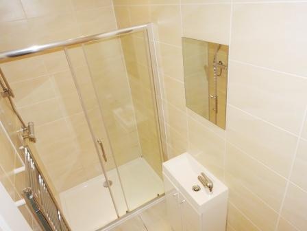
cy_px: 116
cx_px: 154
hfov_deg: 71.6
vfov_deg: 56.8
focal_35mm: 24
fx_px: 213
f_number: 7.1
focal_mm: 4.1
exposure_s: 1/30
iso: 400
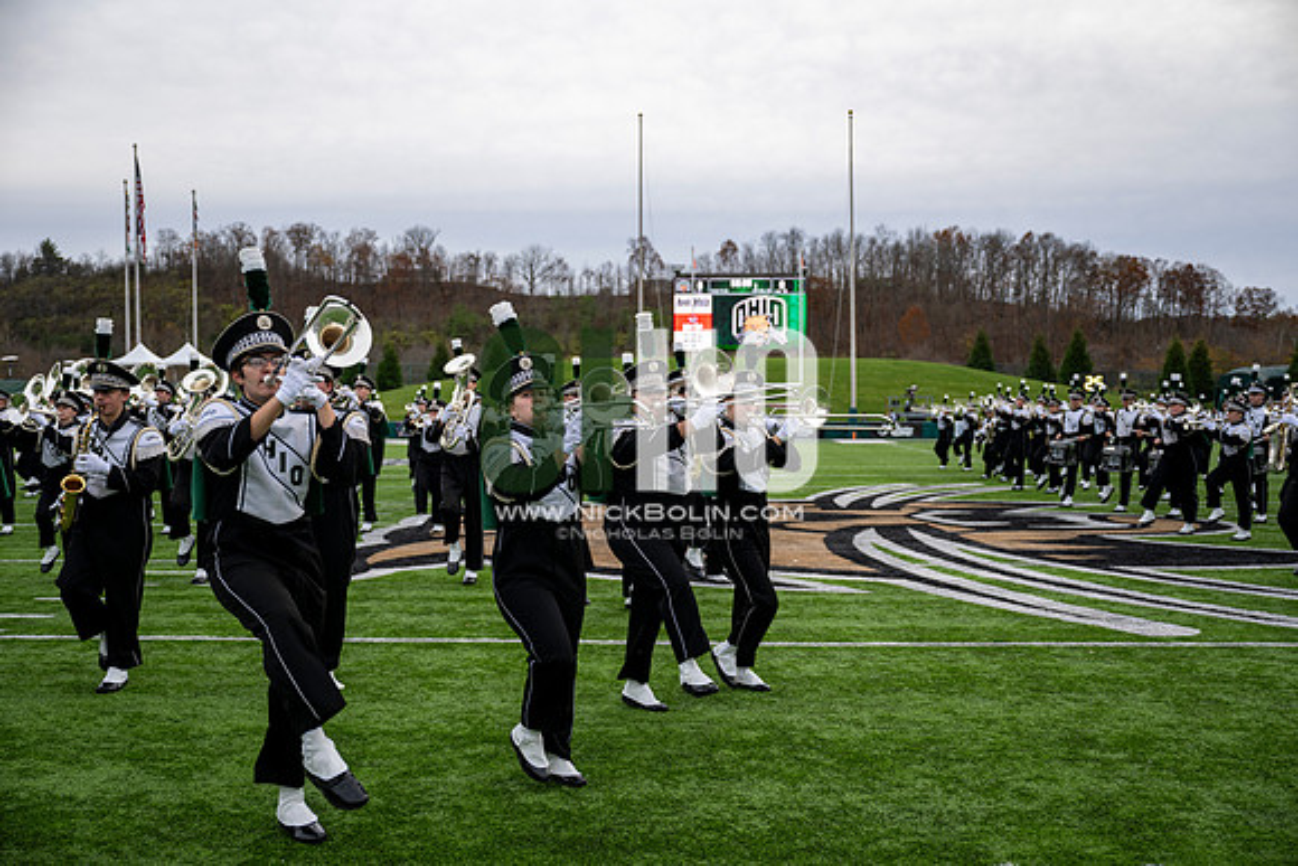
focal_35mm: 40
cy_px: 433
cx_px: 649
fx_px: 1442
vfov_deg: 33.4
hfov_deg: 48.4
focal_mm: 40
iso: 125
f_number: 2.8
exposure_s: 1/500
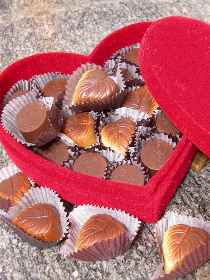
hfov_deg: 28.2
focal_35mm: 51
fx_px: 412
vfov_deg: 37.5
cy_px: 140
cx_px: 154
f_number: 2.8
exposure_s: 1/4.2
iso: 195
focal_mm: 7.8
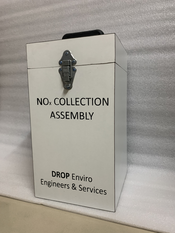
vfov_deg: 67.3
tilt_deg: -6.3
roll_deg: +0.8
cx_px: 88
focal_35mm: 26
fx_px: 175
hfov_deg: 53.1
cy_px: 116
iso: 250
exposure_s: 1/33
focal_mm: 4.25
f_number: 1.8
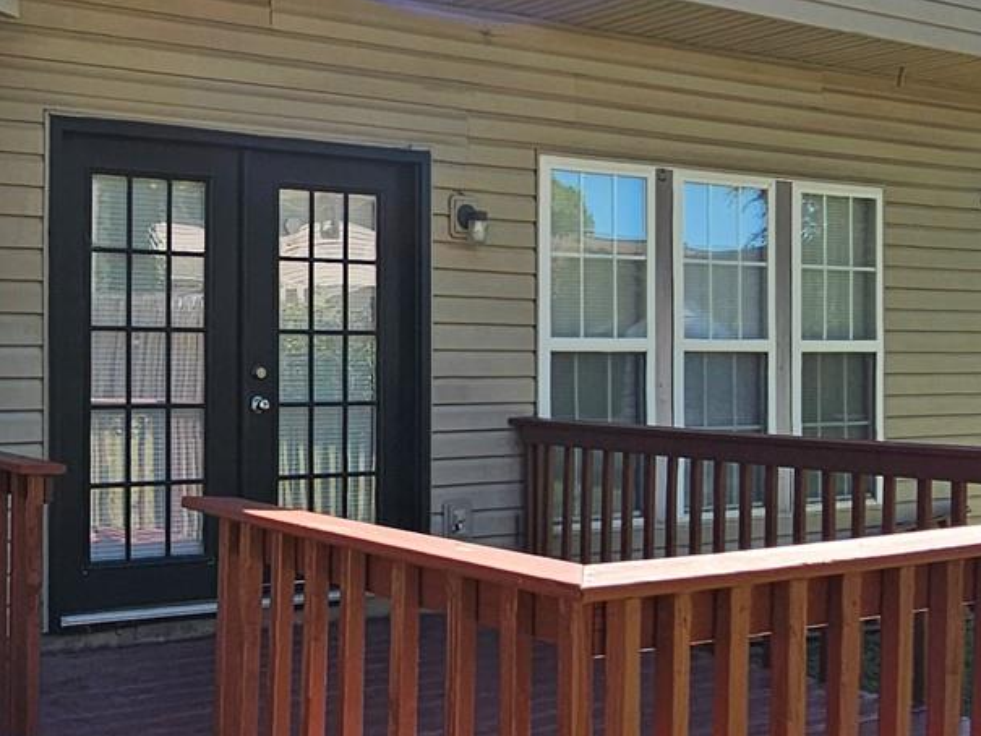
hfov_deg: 41.5
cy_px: 362
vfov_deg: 32.9
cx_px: 232
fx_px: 1247
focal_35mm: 44
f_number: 2.2
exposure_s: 1/859
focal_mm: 2.2
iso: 50
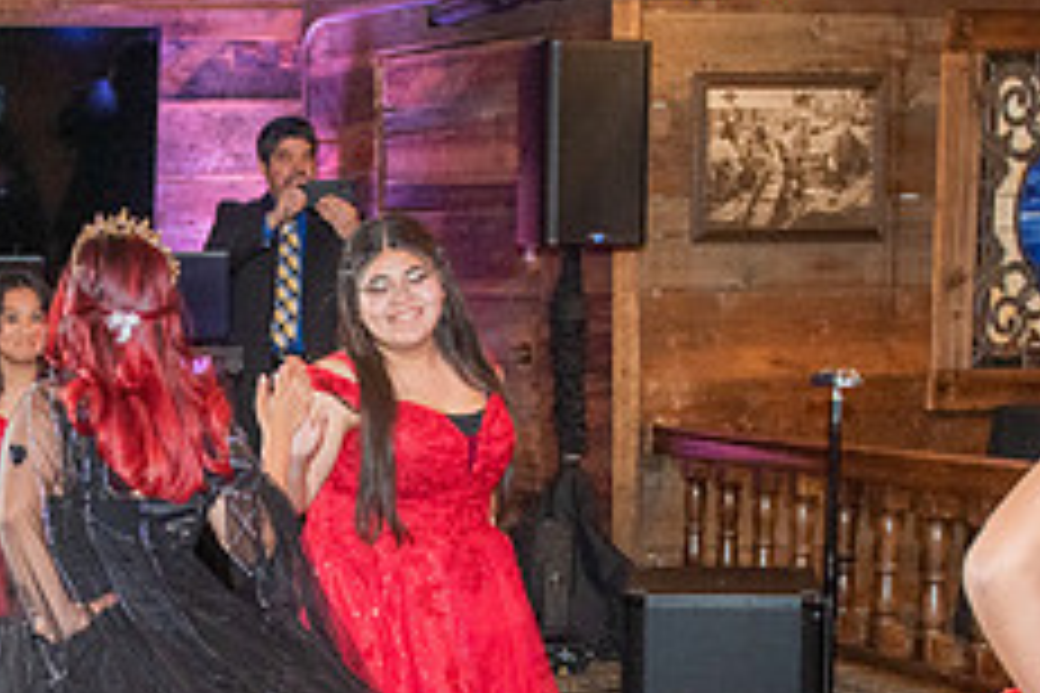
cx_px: 171
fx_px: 2051
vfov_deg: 18.7
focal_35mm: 71
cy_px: 683
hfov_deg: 27.7
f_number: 2.8
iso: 1250
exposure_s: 1/160
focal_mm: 24
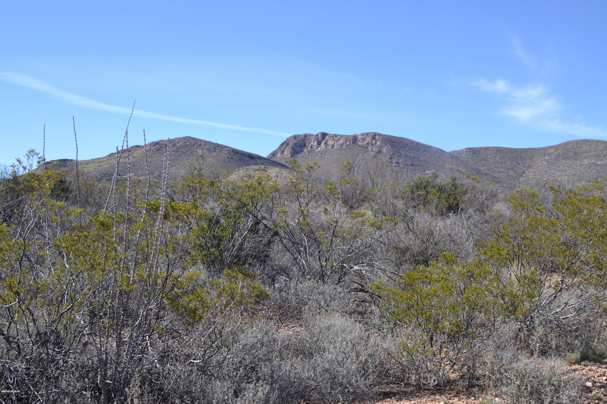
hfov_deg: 41.1
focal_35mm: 48
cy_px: 202
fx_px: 809
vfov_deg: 28.1
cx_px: 304
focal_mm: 32
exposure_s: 1/200
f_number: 7.1
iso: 100
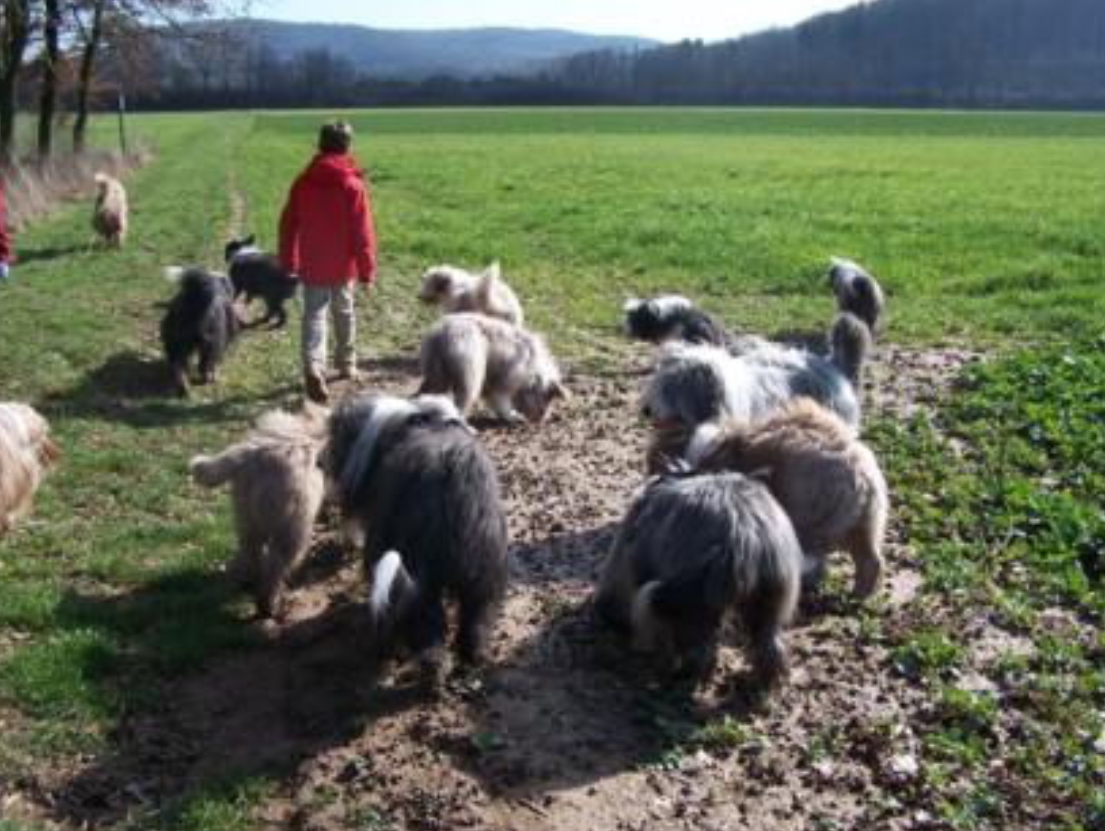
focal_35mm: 42
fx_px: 1342
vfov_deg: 34.4
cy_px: 410
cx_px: 597
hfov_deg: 44.7
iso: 80
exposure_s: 1/800
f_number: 2.8
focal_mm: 6.3
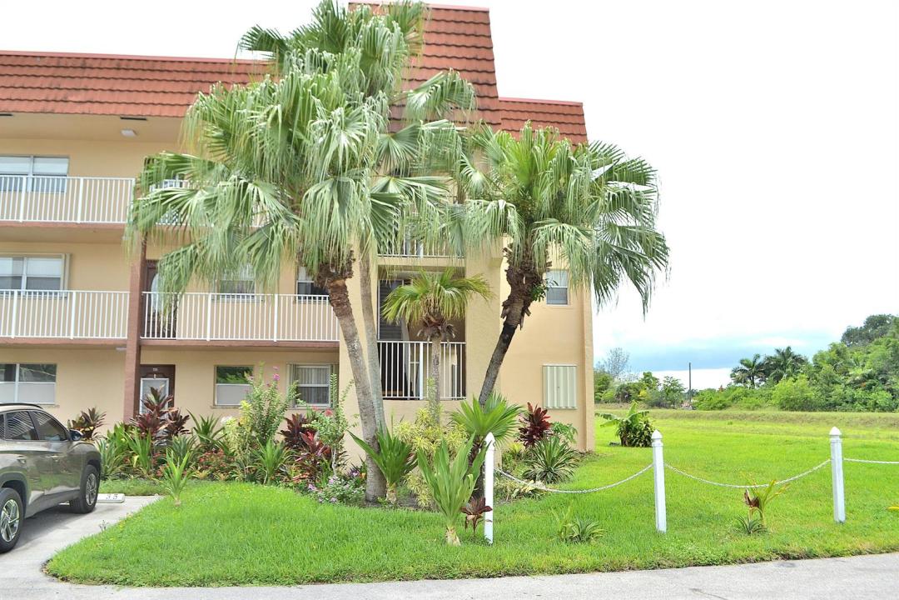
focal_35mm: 27
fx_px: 674
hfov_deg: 67.4
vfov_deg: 47.9
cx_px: 450
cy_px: 300
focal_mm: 18
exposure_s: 1/200
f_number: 8
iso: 100
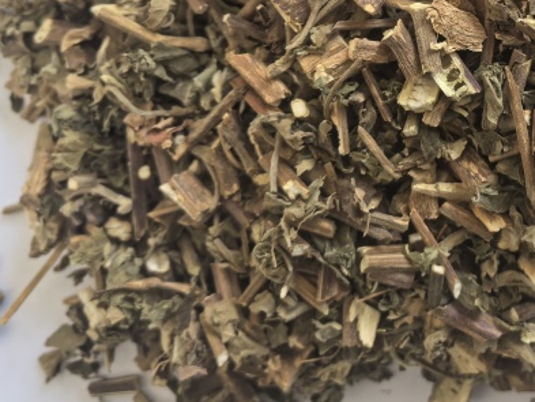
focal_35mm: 55
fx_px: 850
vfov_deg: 25.8
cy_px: 48
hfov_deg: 32.9
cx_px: 493
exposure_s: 1/50
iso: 160
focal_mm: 5.75
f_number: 2
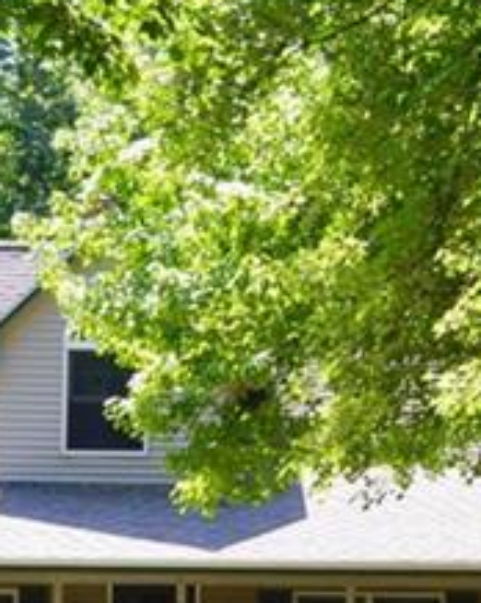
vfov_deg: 10.4
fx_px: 3297
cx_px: 785
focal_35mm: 185
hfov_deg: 8.1
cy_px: 506
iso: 400
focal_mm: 28
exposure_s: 1/100
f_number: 9
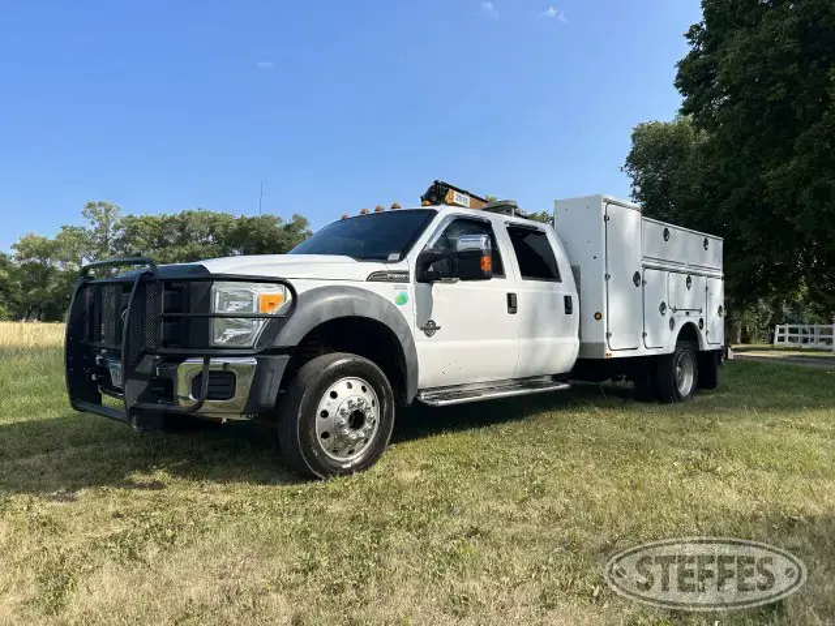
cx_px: 418
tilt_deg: +2.3
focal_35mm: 26
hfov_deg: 67.3
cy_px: 313
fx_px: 627
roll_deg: -1.4
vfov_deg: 53.1
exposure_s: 1/3704
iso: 50
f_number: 1.5
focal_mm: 5.7
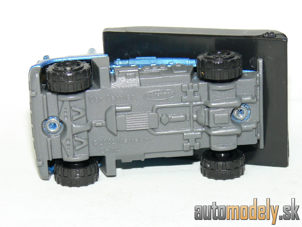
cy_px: 114
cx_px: 151
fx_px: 1021
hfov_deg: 16.8
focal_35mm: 117
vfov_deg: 12.7
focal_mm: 15.7
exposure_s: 1/30
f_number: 4
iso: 100
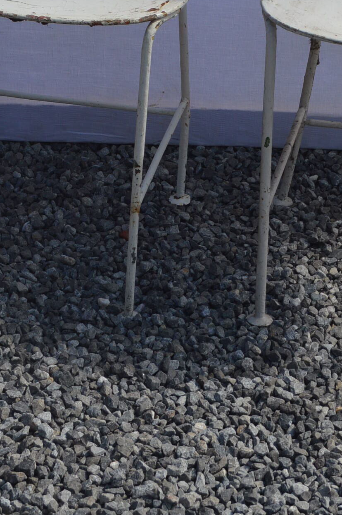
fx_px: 1656
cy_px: -52
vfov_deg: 17.1
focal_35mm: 116
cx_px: 248
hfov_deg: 11.8
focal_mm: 32
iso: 100
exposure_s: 1/250
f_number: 8
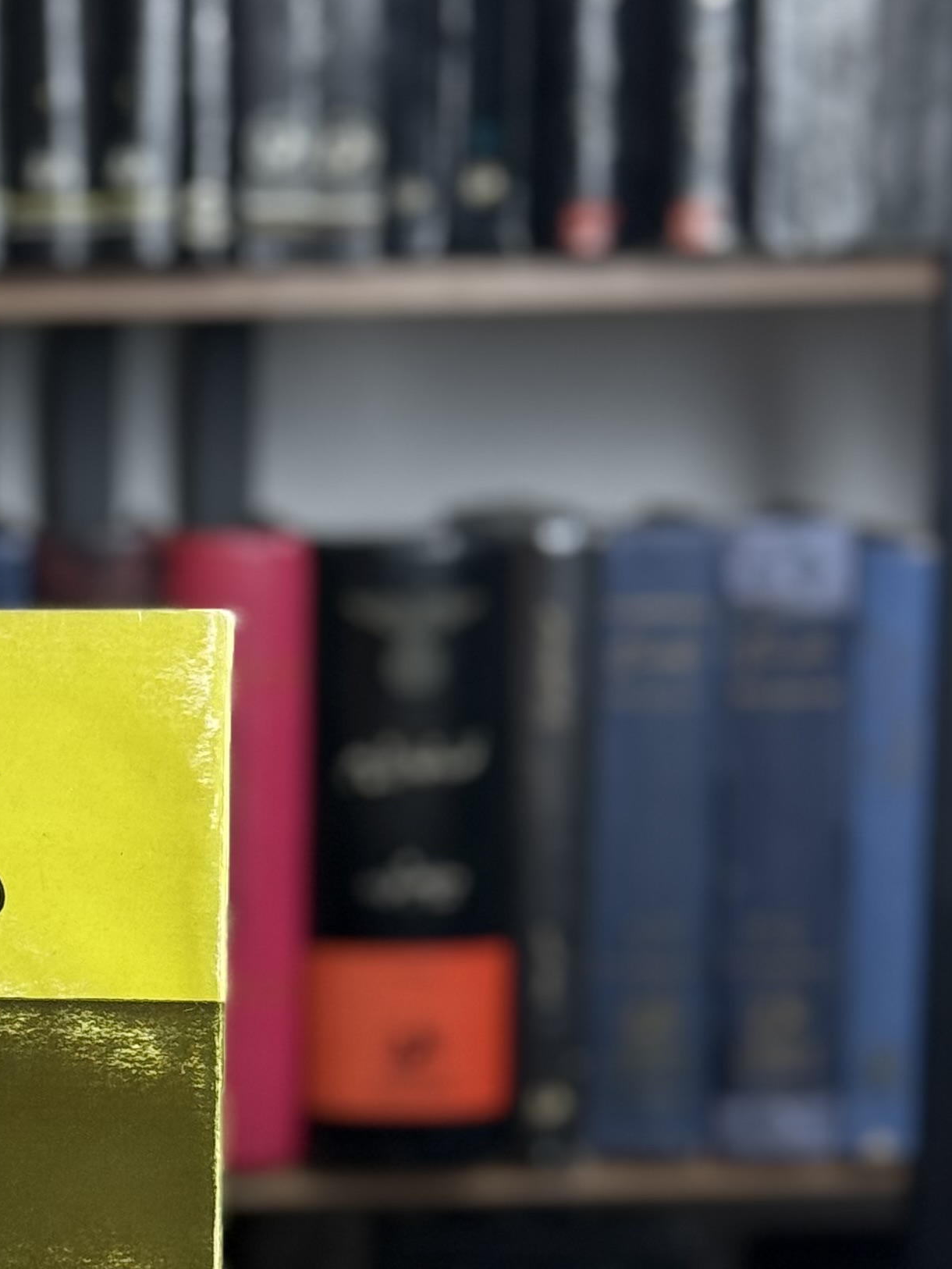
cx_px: -114
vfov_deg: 16.4
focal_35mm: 119
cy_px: 1019
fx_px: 4362
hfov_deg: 12.2
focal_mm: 6.76
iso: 100
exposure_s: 1/100
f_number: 1.78
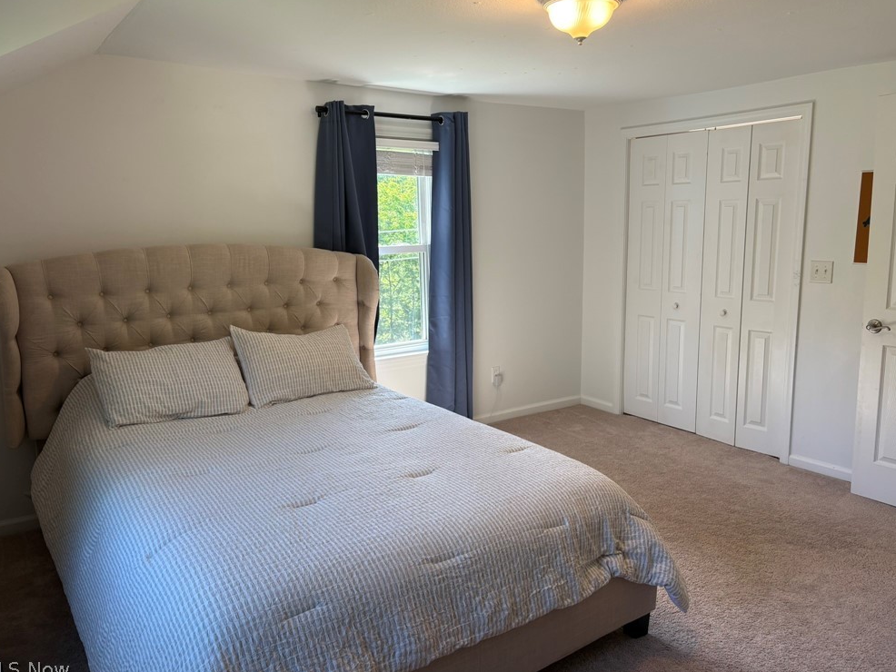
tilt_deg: -9.4
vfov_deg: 51.4
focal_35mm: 27
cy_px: 336
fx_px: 699
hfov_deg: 65.3
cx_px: 441
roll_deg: +1.2
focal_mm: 5.96
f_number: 1.6
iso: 64
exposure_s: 1/141
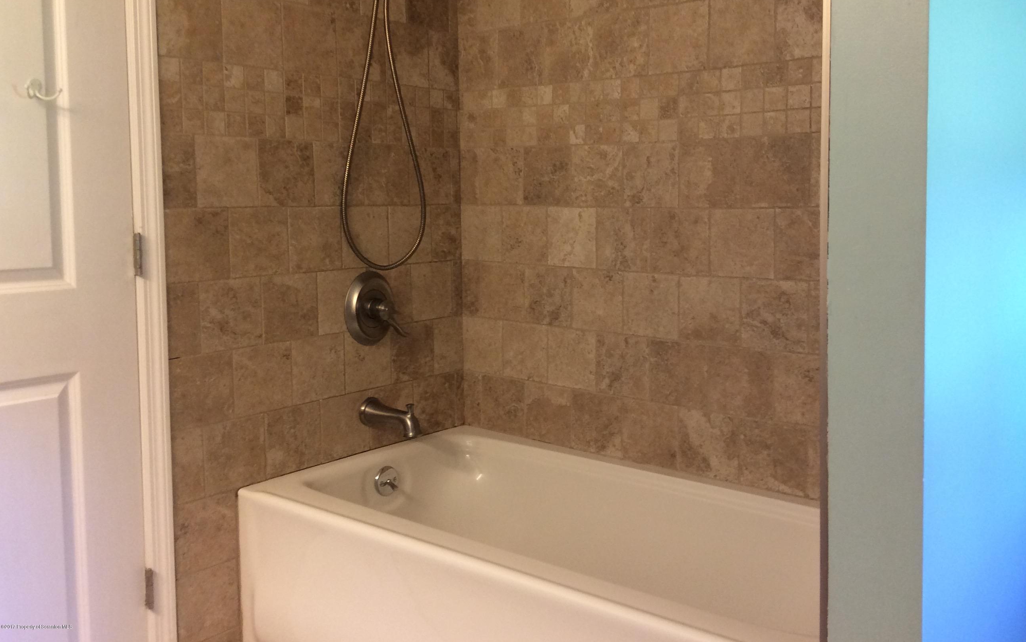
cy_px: 266
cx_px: 514
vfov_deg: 37.2
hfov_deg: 56.7
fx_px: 951
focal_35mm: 34
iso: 100
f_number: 2.4
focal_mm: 3.3
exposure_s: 1/24
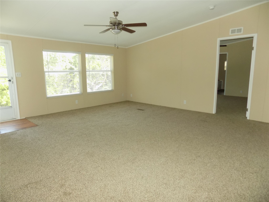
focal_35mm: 23
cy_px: 101
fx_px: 179
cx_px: 134
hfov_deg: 73.9
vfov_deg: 58.9
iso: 280
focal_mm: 4
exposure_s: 1/30
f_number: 3.1
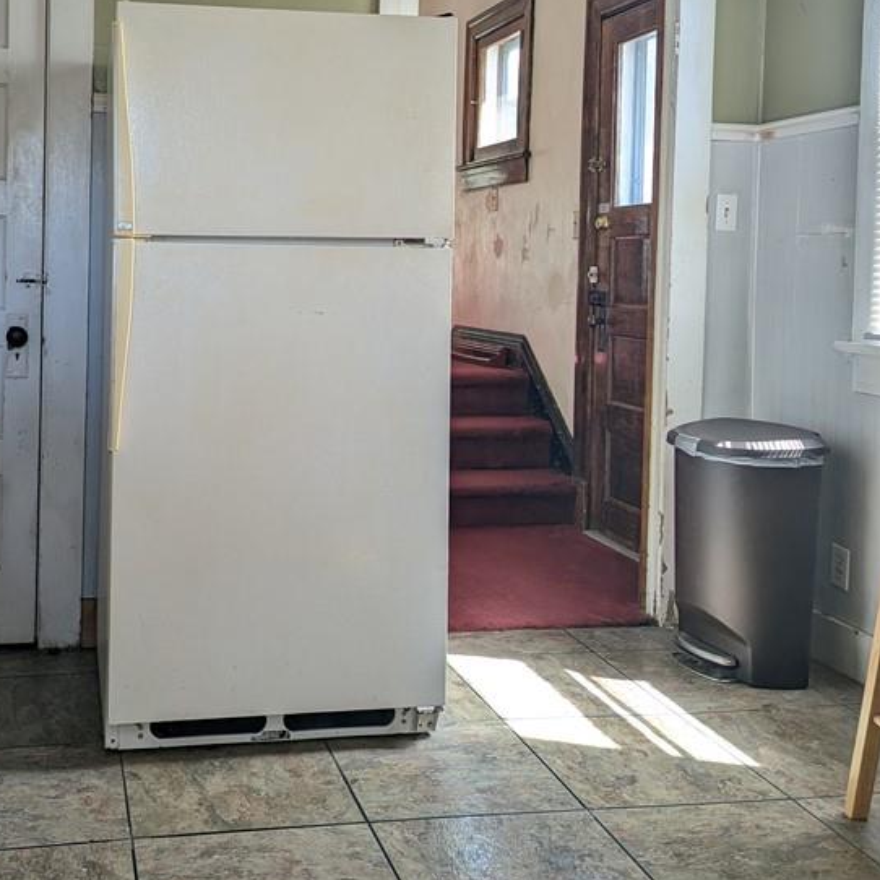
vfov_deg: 41.4
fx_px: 1150
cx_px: 287
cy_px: 302
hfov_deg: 41.3
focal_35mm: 40
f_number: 1.85
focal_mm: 6.81
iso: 128
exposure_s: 1/90
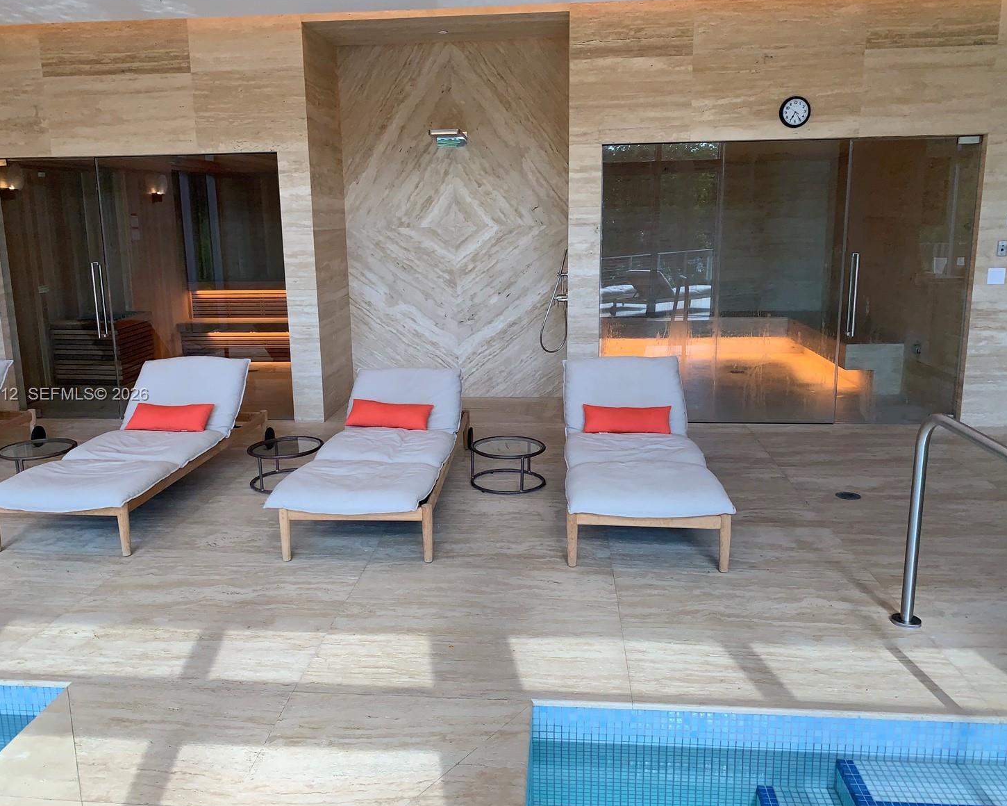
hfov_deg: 62.2
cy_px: 395
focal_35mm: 28
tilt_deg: -11.5
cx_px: 488
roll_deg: +0.8
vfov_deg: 51.5
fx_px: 834
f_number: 1.8
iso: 64
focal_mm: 4.25
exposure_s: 1/121
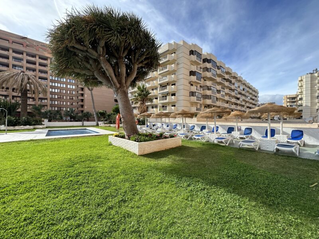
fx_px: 129
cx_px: 160
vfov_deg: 85.7
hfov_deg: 102.1
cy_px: 120
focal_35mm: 14
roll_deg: +0.1
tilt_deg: +1.1
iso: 50
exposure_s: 1/1135
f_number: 2.2
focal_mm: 2.22
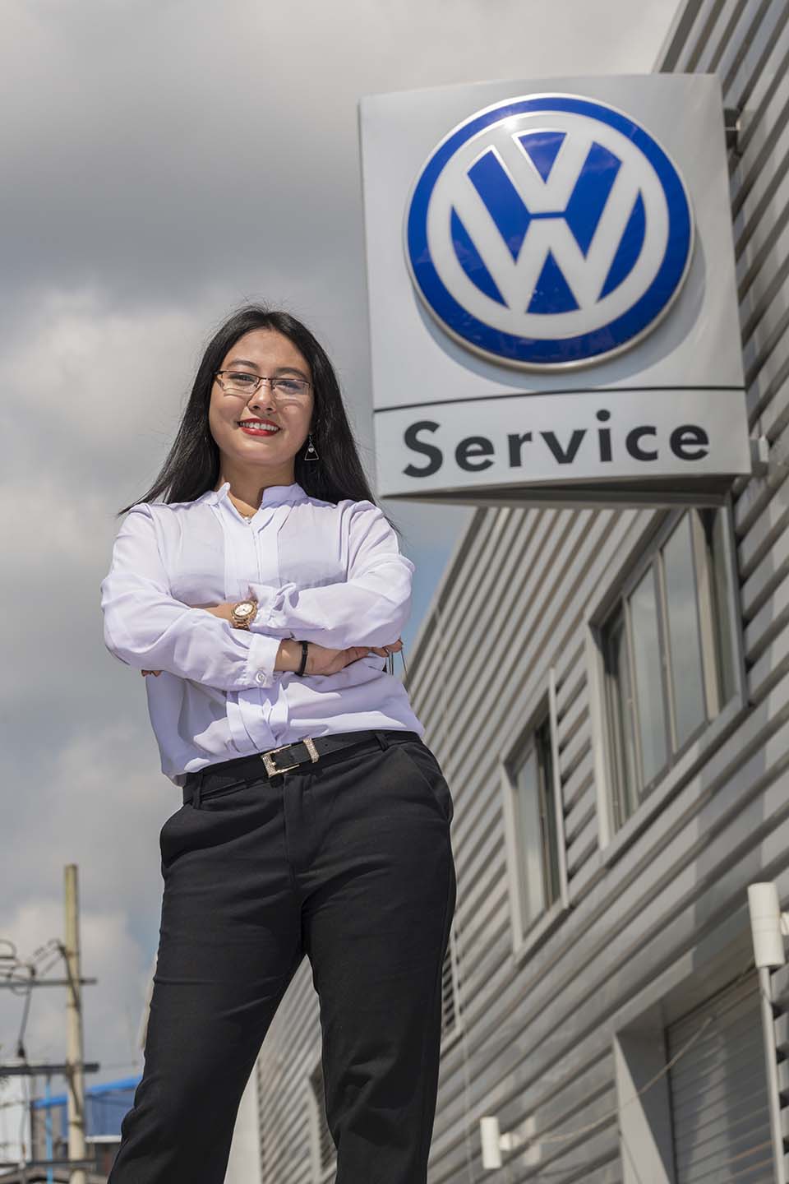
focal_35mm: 98
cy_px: 592
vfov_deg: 20.8
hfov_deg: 14.0
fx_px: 3221
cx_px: 394
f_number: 10
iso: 100
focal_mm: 98
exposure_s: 1/200
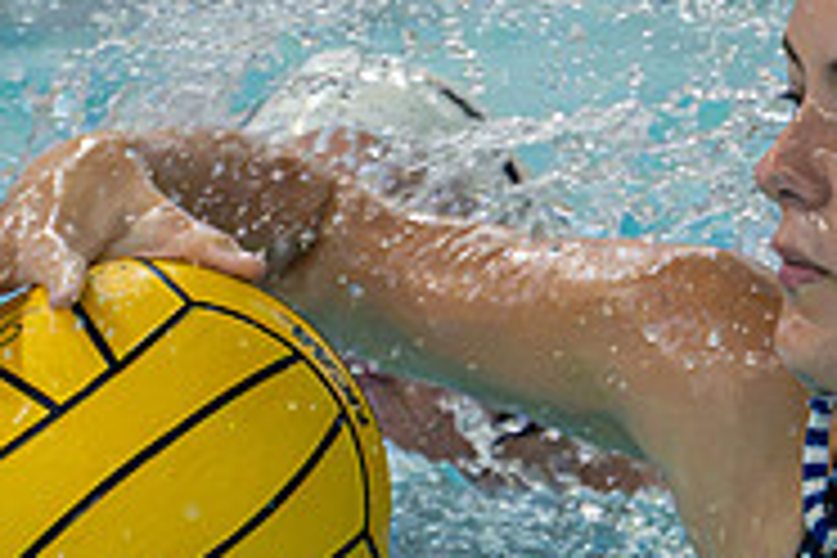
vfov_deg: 1.2
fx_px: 25666
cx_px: 443
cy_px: -200
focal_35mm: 1104
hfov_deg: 1.9
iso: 7200
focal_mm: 180
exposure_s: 1/1000
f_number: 4
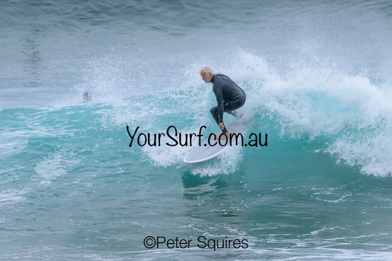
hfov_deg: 2.6
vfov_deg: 1.7
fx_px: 8713
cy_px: 130
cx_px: 196
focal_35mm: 800
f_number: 11
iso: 1250
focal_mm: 800
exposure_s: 1/2000
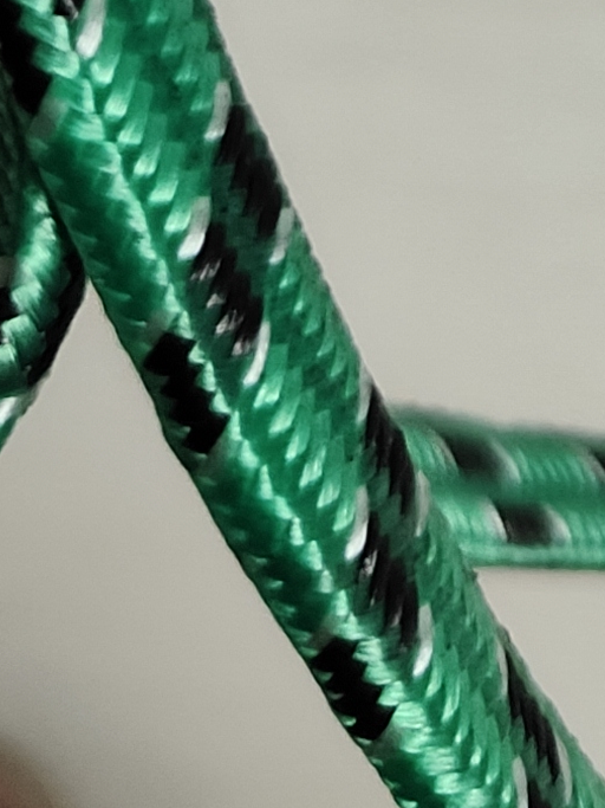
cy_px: -1207
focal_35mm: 144
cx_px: 696
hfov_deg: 10.2
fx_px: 3357
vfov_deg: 11.2
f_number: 1.8
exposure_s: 1/33
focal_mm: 5.59
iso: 500
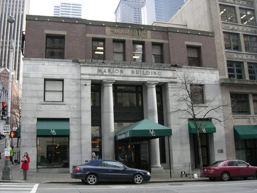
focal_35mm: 36
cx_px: 128
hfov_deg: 51.4
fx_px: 267
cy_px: 96
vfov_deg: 39.7
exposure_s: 1/67.2
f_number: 3.8
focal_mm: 7.5
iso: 64
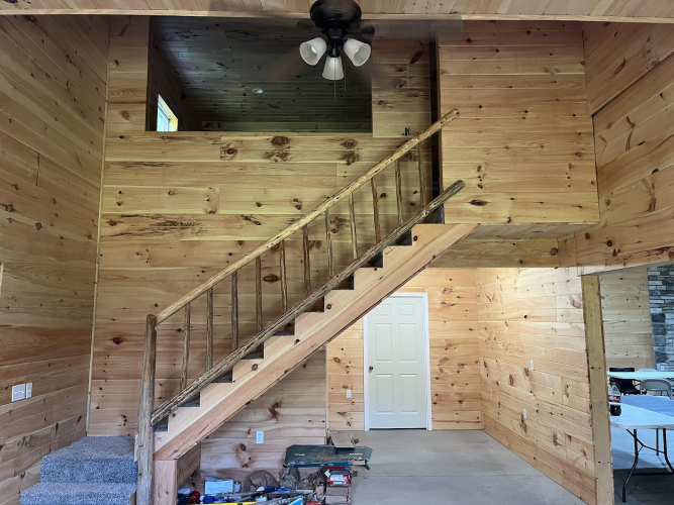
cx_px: 337
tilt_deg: +9.4
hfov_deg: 67.3
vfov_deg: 53.0
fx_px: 506
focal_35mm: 26
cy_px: 252
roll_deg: -0.1
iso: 250
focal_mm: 5.1
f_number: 1.6
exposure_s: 1/60
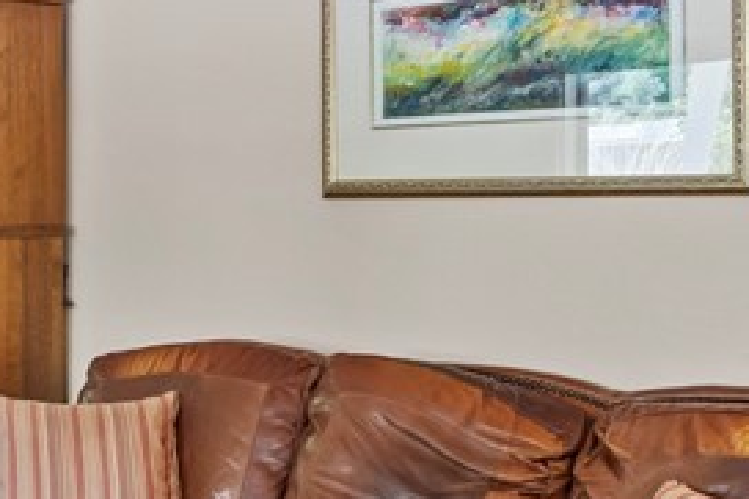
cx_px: -333
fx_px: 1497
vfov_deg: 18.9
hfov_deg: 23.3
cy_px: 204
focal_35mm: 72
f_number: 8
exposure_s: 1/2.5
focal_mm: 18
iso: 400
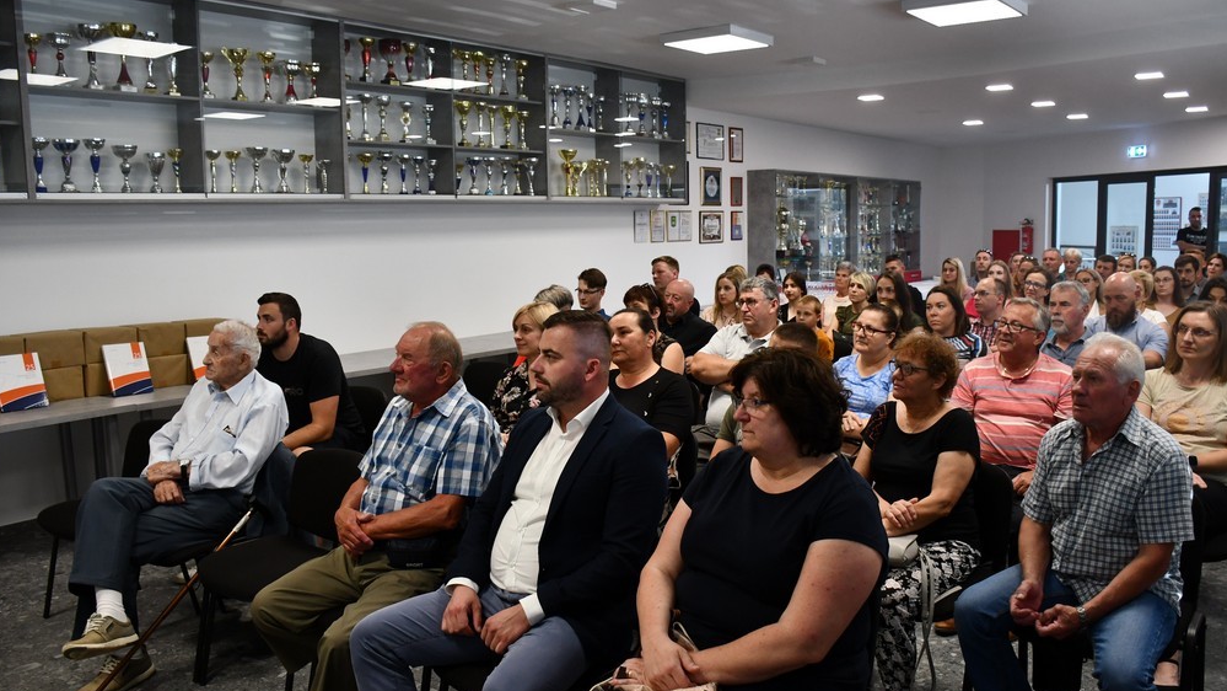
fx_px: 944
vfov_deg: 40.2
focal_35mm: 29
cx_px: 620
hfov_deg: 66.1
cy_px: 341
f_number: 3.5
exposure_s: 1/160
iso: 800
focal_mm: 18
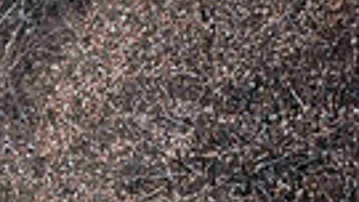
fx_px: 3428
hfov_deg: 5.9
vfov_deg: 3.4
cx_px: -250
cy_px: 328
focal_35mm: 360
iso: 640
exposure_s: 1/1000
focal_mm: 80
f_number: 14
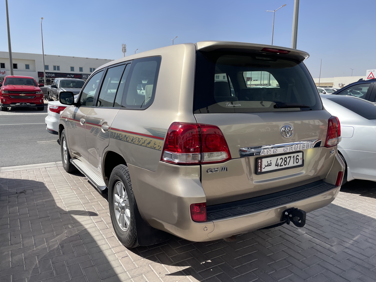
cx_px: 188
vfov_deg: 53.1
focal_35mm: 26
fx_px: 282
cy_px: 141
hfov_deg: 67.3
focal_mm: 4.2
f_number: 1.6
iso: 32
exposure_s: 1/3861
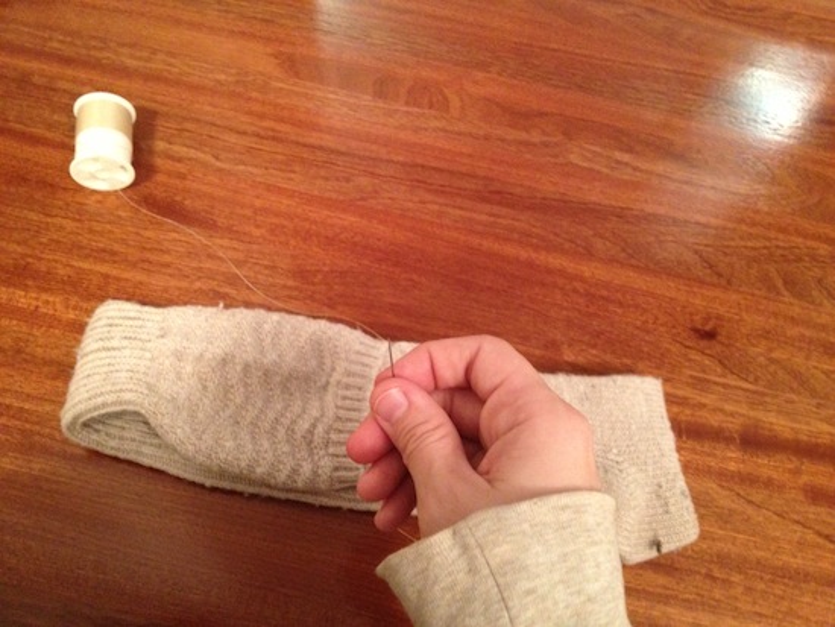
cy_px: 314
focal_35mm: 35
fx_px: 845
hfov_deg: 52.6
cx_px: 418
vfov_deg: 40.7
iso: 400
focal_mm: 4.28
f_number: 2.4
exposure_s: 1/15
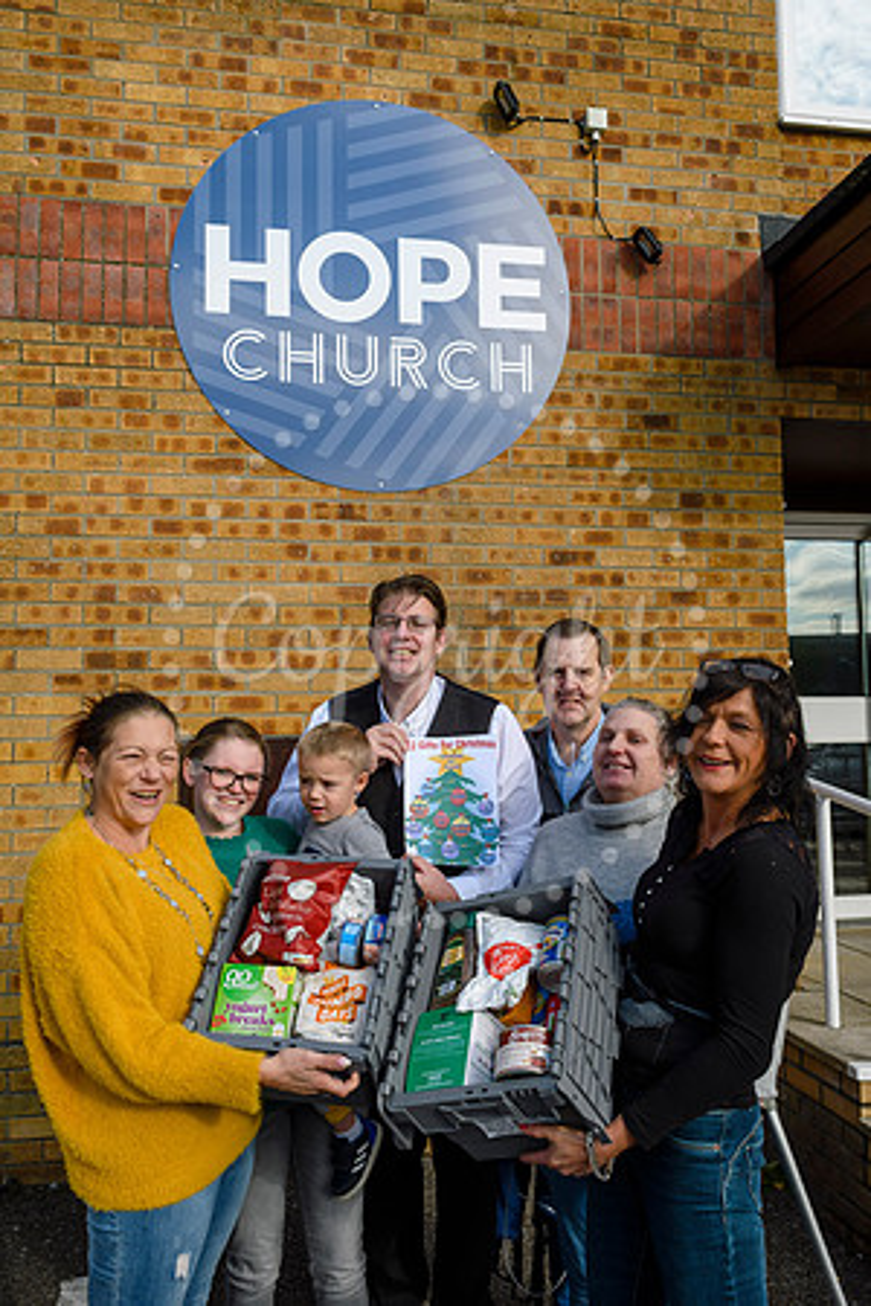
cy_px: 653
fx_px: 1034
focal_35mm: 28
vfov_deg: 64.6
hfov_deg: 45.7
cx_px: 436
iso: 100
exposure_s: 1/320
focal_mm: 19
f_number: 8
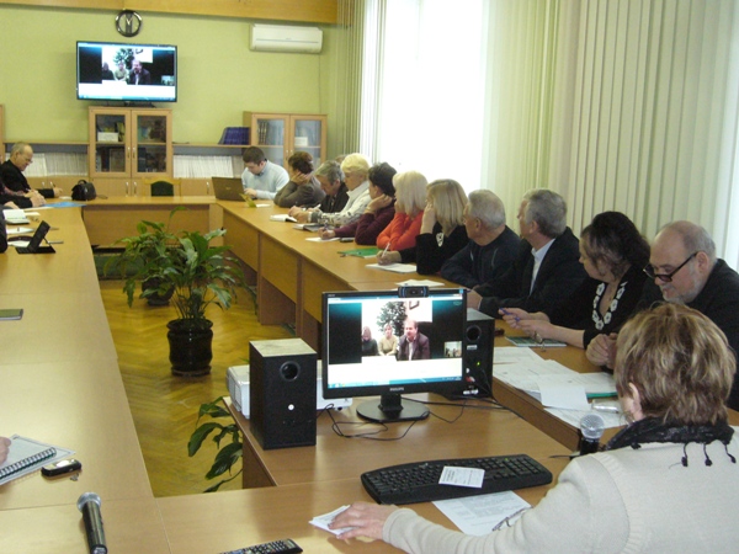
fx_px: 961
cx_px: 370
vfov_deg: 32.2
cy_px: 277
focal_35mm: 45
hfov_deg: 42.1
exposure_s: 1/30
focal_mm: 7.5
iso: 400
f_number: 3.2
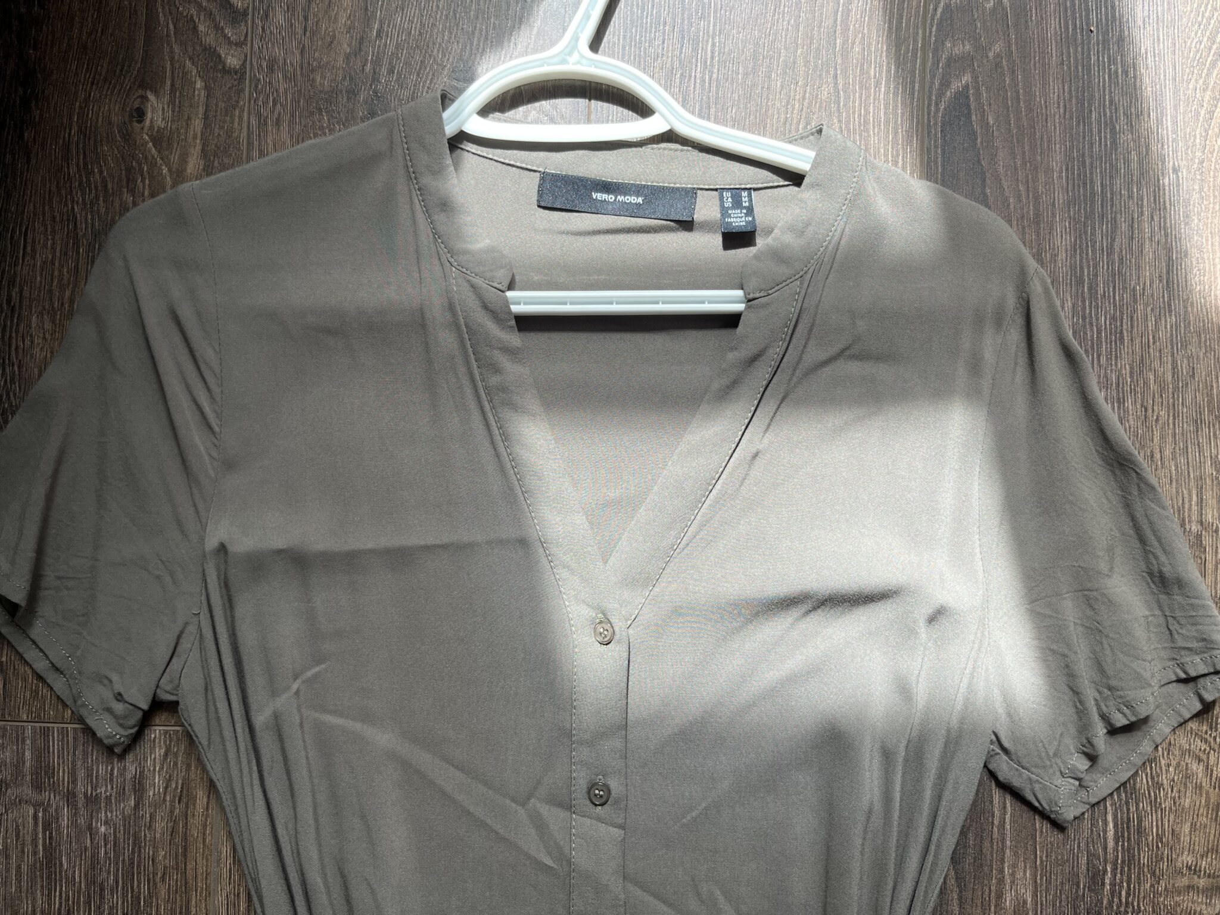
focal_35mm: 26
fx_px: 916
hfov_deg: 67.3
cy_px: 458
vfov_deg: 53.1
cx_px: 610
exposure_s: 1/121
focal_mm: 5.1
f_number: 1.6
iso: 40
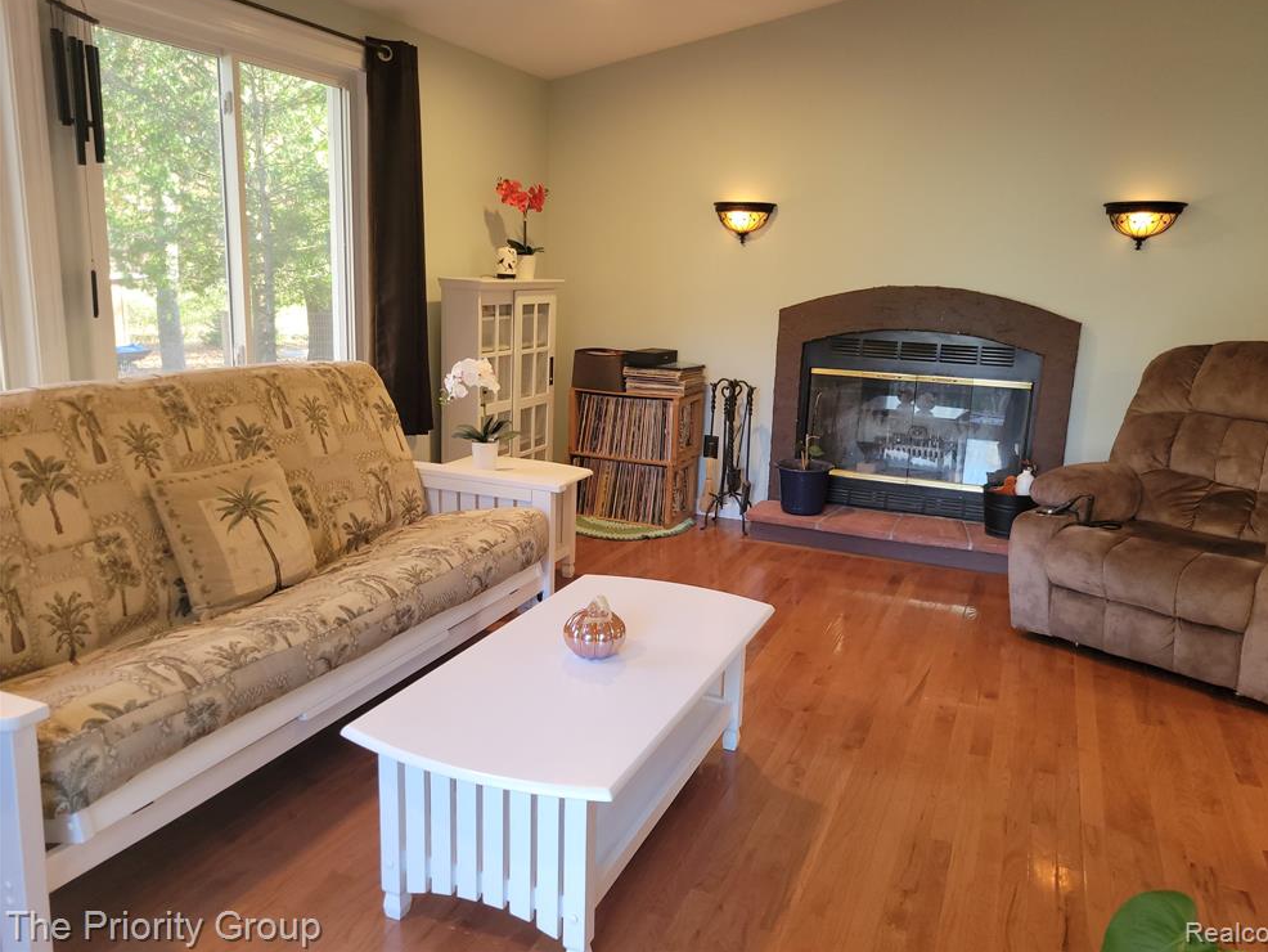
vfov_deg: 51.4
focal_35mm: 27
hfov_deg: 65.3
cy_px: 459
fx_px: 989
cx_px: 657
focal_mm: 5.4
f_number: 1.8
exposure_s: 1/30
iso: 80
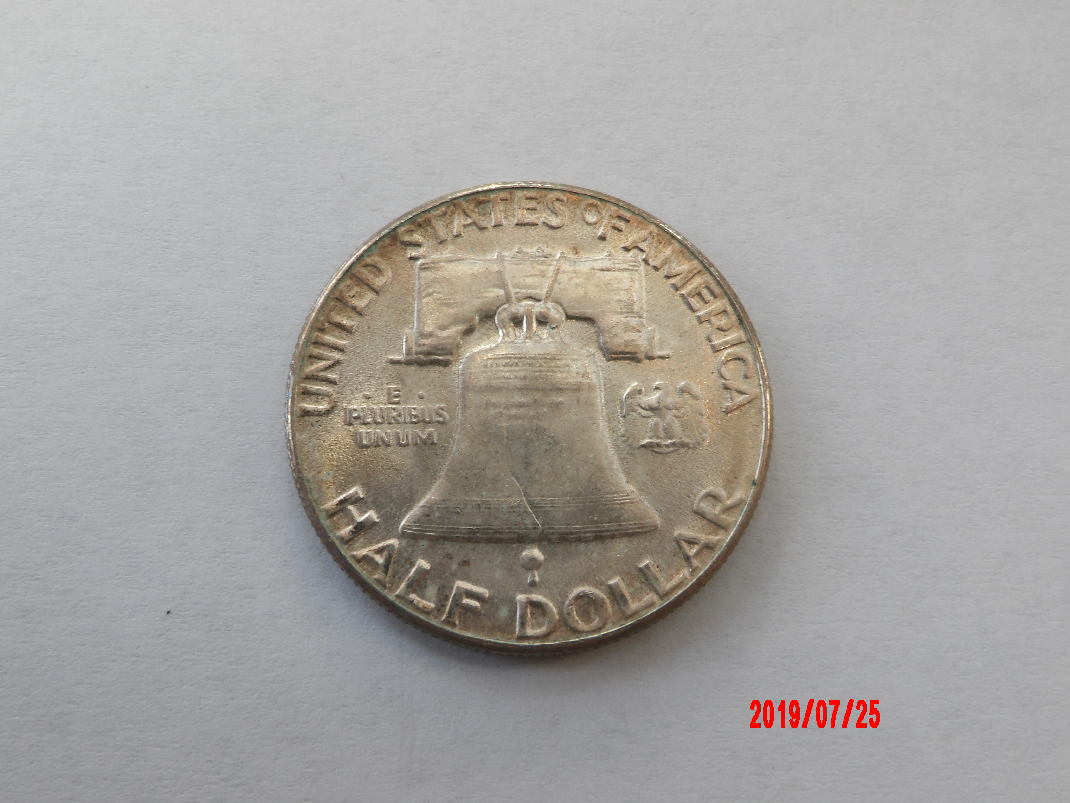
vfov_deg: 34.3
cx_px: 535
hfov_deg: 44.8
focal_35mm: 42
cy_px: 402
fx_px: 1298
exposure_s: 1/31
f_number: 4.9
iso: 100
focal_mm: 7.6
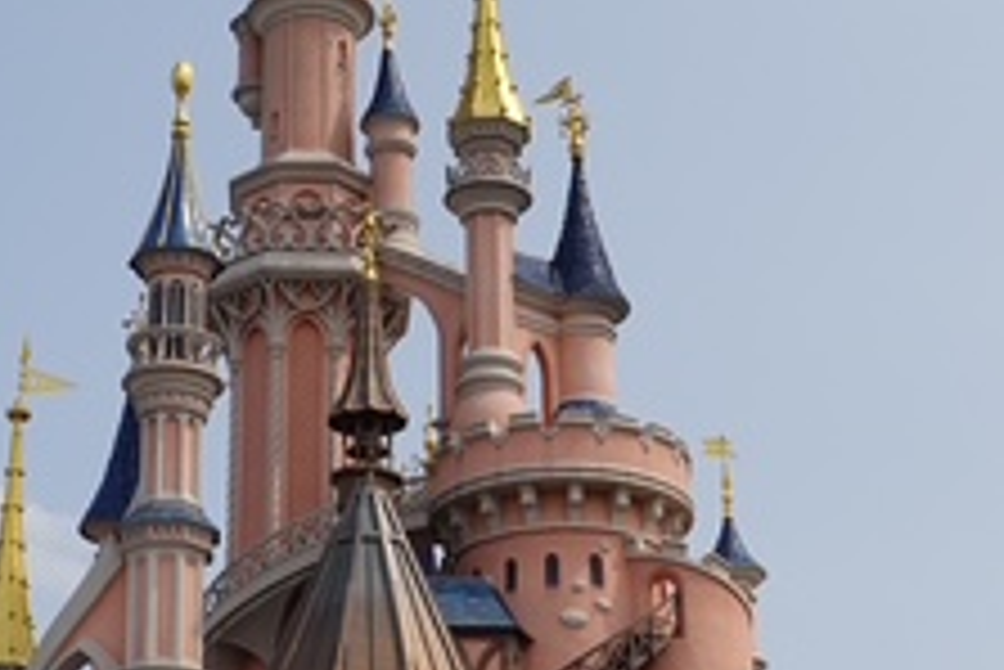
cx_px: 338
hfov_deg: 22.0
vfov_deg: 14.9
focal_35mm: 92
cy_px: 378
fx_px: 2567
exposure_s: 1/640
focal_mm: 12.01
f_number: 5.6
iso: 100
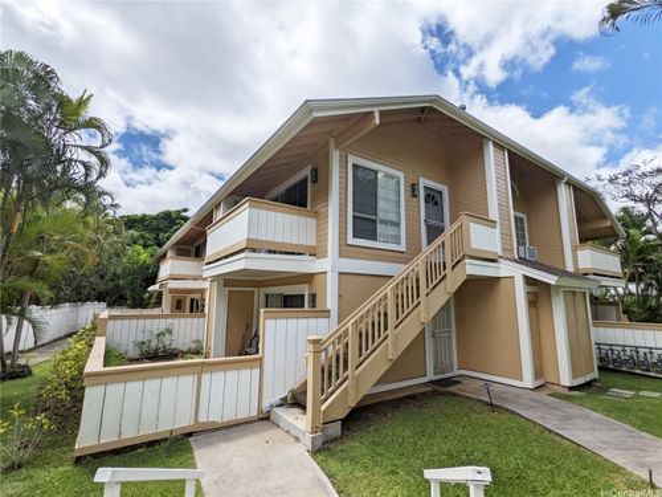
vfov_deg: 78.1
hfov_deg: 94.5
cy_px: 248
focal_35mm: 16
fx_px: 306
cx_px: 331
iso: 36
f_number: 2.2
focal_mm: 2.22
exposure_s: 1/2959
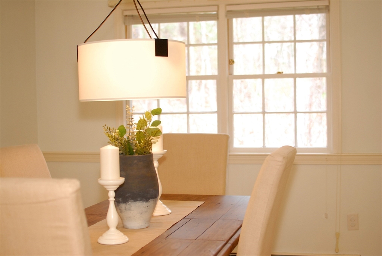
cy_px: 128
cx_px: 191
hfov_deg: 37.8
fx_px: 558
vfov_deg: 25.8
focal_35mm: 52
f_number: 2.5
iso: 500
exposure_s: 1/80
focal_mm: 35
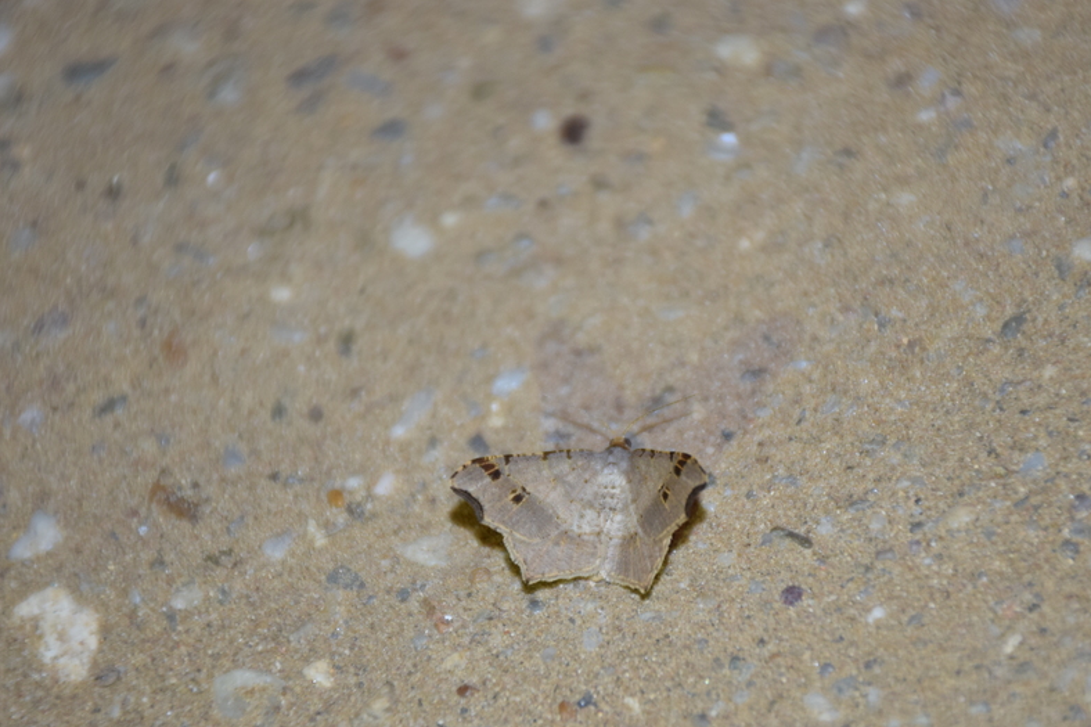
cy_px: 420
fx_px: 7756
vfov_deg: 5.4
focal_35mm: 256
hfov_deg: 8.0
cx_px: 590
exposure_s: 1/60
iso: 800
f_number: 5.6
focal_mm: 140
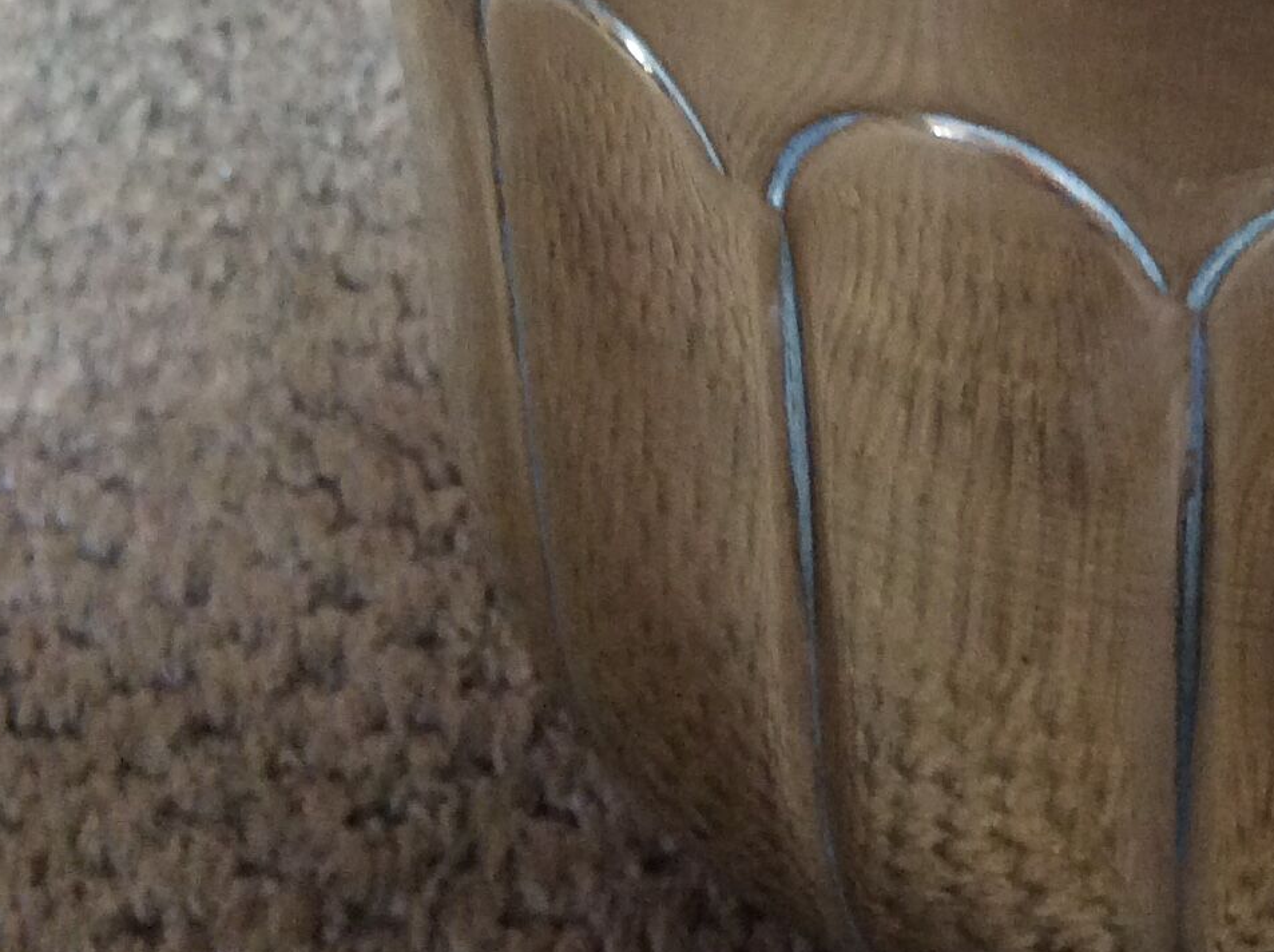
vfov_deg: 16.9
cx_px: 1305
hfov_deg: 21.6
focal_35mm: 87
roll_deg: -1.5
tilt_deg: -29.7
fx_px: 3198
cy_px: 285
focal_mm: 3.3
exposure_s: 1/25
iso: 160
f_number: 2.4
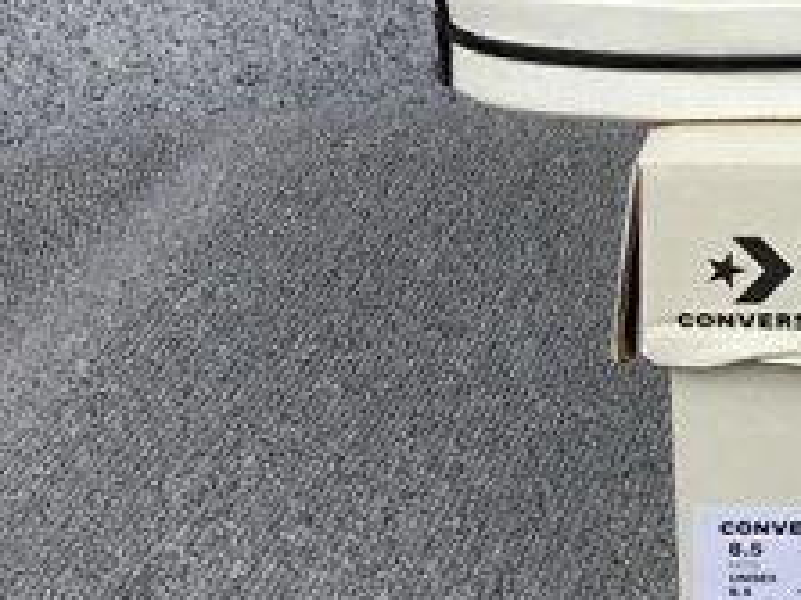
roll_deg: -1.3
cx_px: 1121
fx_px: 2058
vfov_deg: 16.1
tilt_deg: -17.0
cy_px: -79
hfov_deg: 19.7
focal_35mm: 89
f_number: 2.4
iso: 25
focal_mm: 3.3
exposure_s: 1/450
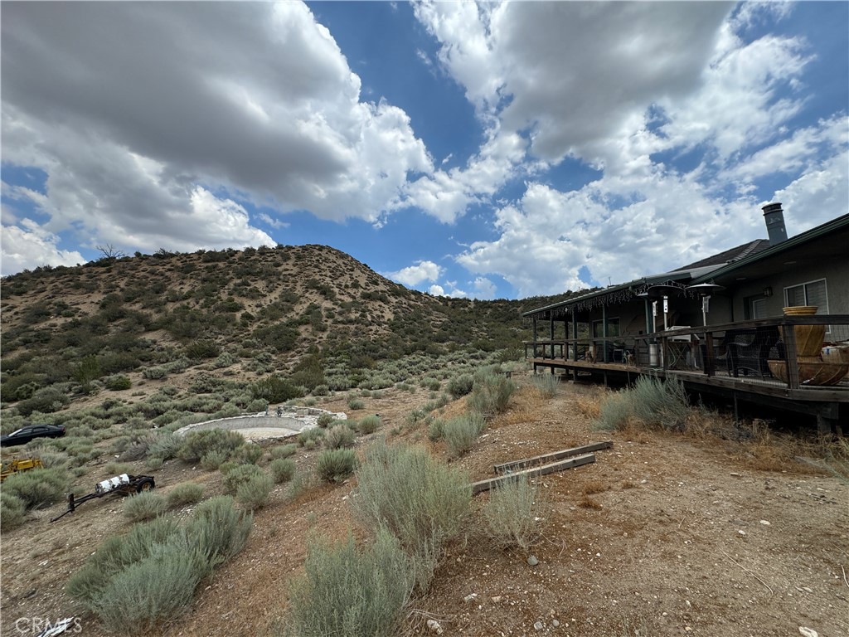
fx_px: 343
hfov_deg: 102.1
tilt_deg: +4.5
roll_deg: -0.6
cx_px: 424
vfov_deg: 85.7
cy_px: 318
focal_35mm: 14
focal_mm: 2.22
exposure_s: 1/2273
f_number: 2.2
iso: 50
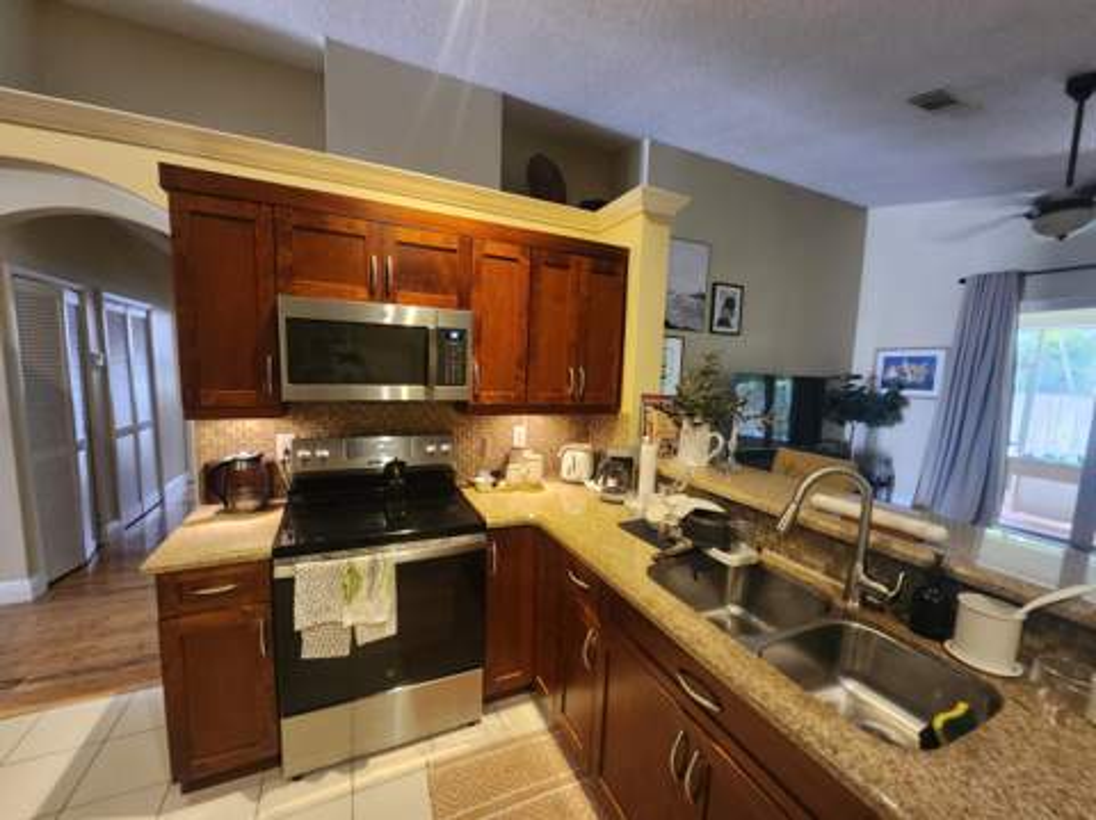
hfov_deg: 106.2
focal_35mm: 13
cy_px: 410
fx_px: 411
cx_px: 548
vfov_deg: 89.8
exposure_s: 1/30
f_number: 2.2
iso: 400
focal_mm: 1.74
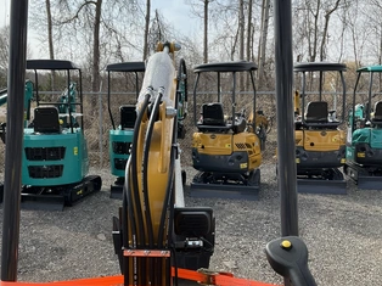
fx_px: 408
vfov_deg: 38.6
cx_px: 161
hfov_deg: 50.0
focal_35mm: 37
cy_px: 140
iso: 25
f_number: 1.8
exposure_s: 1/1412
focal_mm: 3
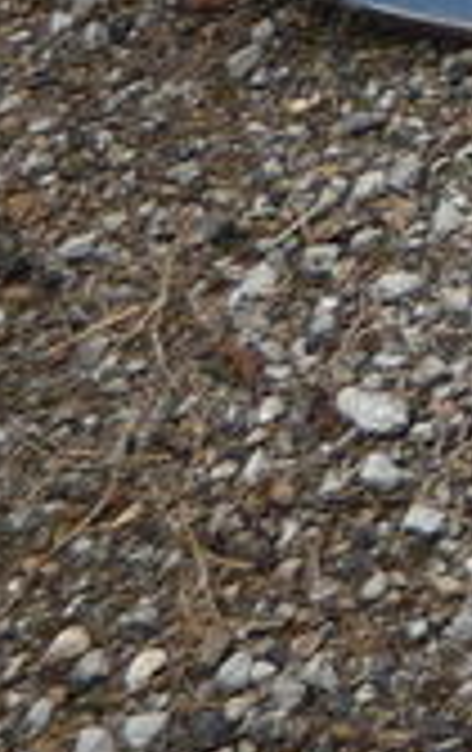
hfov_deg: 5.7
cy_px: -626
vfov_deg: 10.3
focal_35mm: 190
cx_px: 2081
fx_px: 3894
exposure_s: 1/200
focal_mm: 5.2
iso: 100
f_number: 4
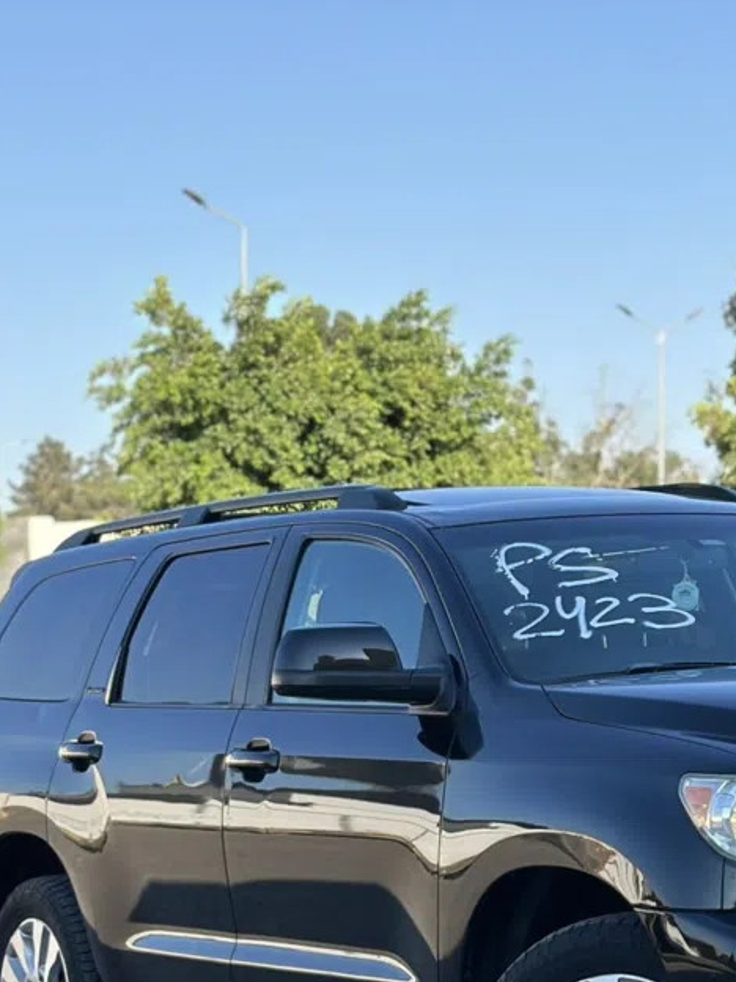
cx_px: 653
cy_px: 544
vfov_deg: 18.7
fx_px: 2977
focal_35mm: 105
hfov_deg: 14.0
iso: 80
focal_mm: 6.86
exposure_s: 1/1323
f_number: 1.78
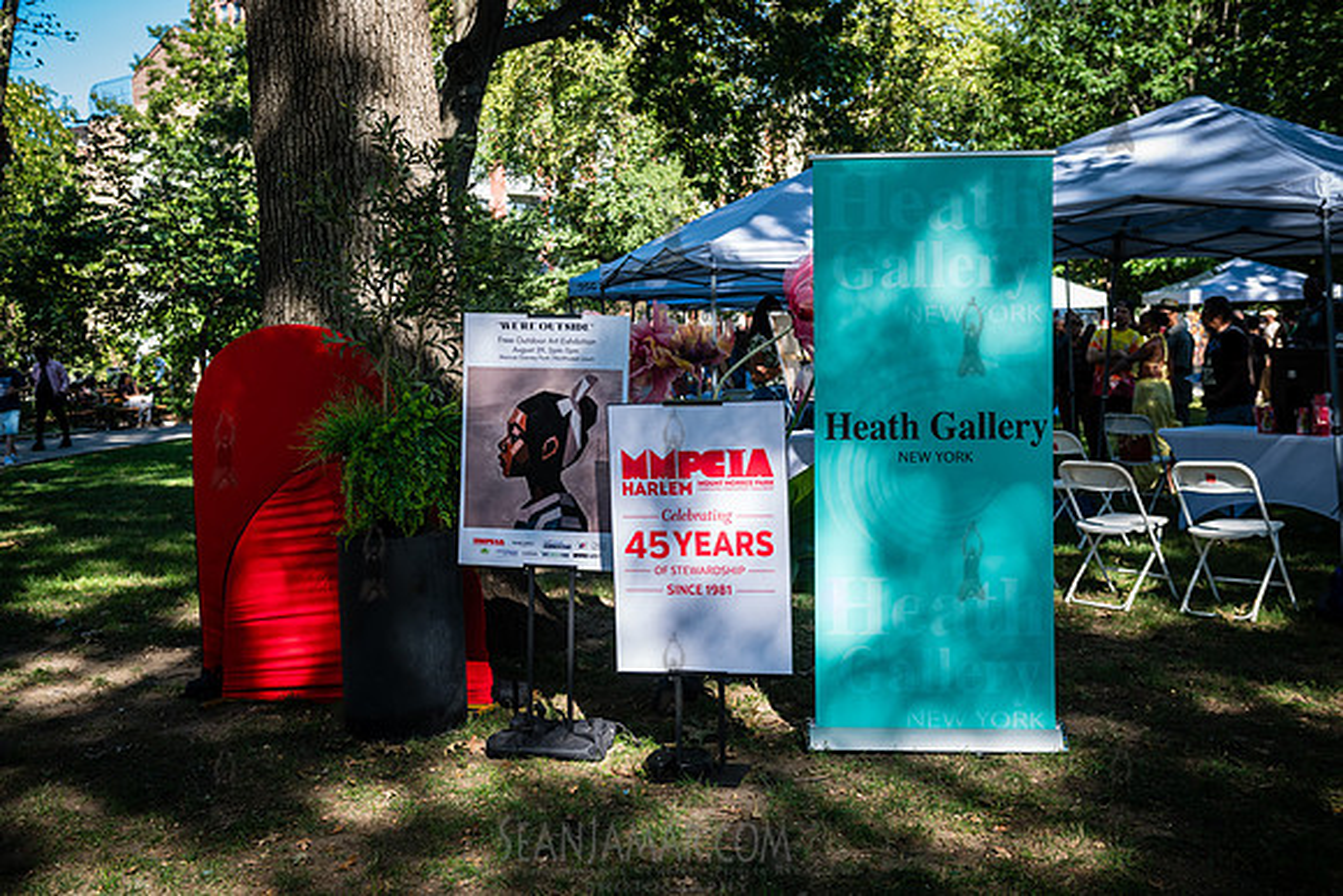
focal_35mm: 40
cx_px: 672
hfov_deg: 48.4
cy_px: 448
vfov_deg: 33.4
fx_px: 1493
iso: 200
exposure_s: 1/250
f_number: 4
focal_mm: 40
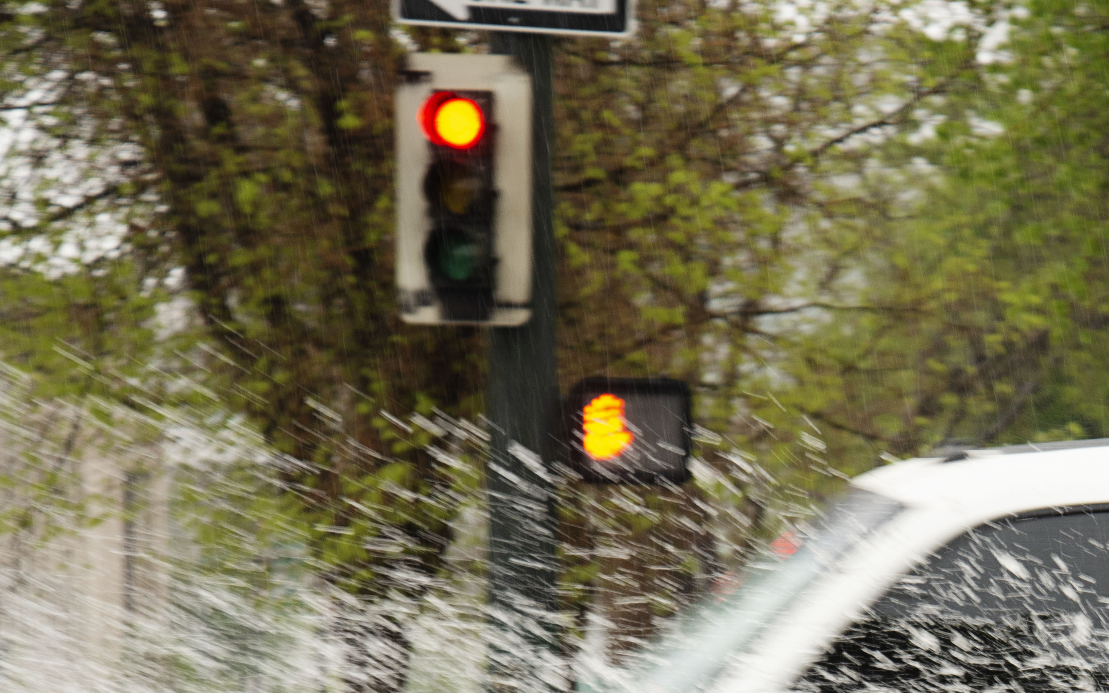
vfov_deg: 6.7
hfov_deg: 10.7
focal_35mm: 194
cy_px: 910
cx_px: 1261
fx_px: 5864
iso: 250
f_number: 4.5
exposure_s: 1/100
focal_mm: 72
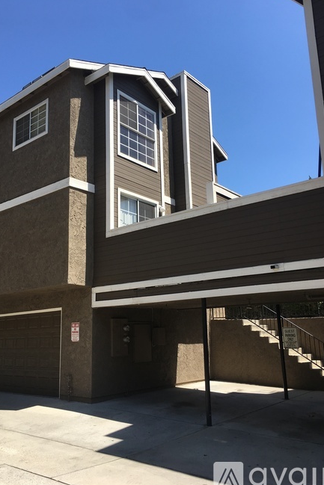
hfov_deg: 42.3
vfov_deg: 60.3
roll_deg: +0.0
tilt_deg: +14.7
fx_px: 418
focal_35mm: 31
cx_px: 147
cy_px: 242
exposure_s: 1/1012
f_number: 2.2
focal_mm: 4.15
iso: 25
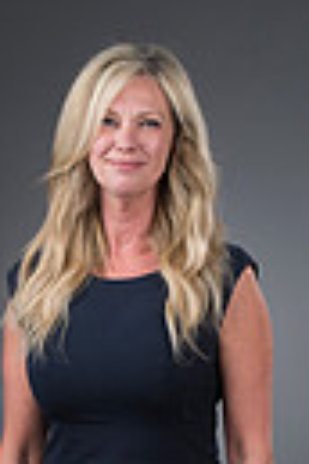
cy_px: 601
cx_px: 122
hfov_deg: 4.9
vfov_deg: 7.3
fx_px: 3605
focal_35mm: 280
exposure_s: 1/250
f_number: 5.6
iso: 160
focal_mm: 80
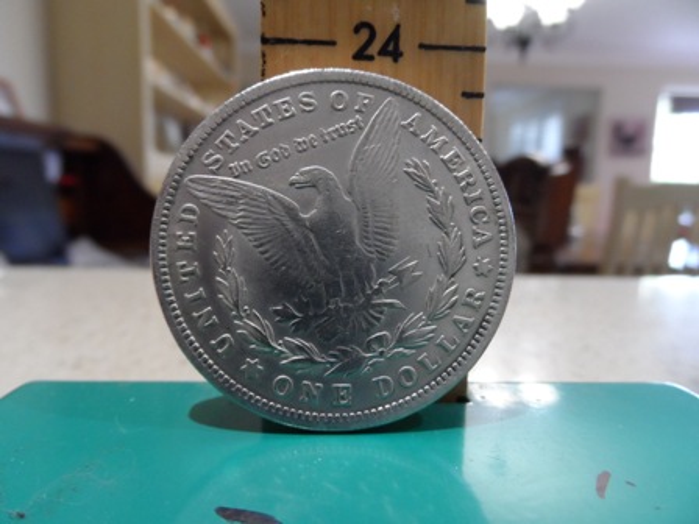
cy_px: 262
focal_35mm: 24
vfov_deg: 56.8
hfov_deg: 71.6
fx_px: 485
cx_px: 350
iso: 400
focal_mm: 4
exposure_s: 1/20
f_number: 3.2
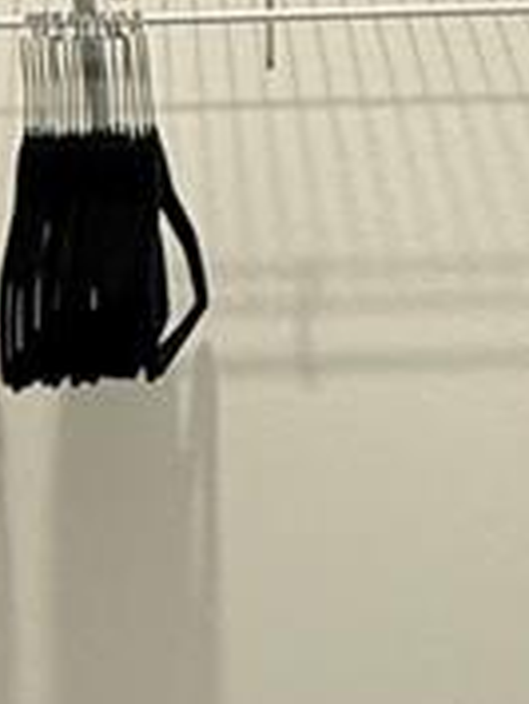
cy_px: 724
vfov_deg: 19.9
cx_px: 270
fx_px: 1933
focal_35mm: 95
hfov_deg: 15.6
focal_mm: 2.22
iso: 250
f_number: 2.2
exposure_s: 1/120
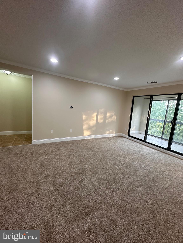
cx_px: 92
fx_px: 99
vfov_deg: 102.1
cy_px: 122
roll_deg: -6.3
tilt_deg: -6.4
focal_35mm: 14
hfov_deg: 85.7
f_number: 2.2
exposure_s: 1/60
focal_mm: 2.22
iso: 200
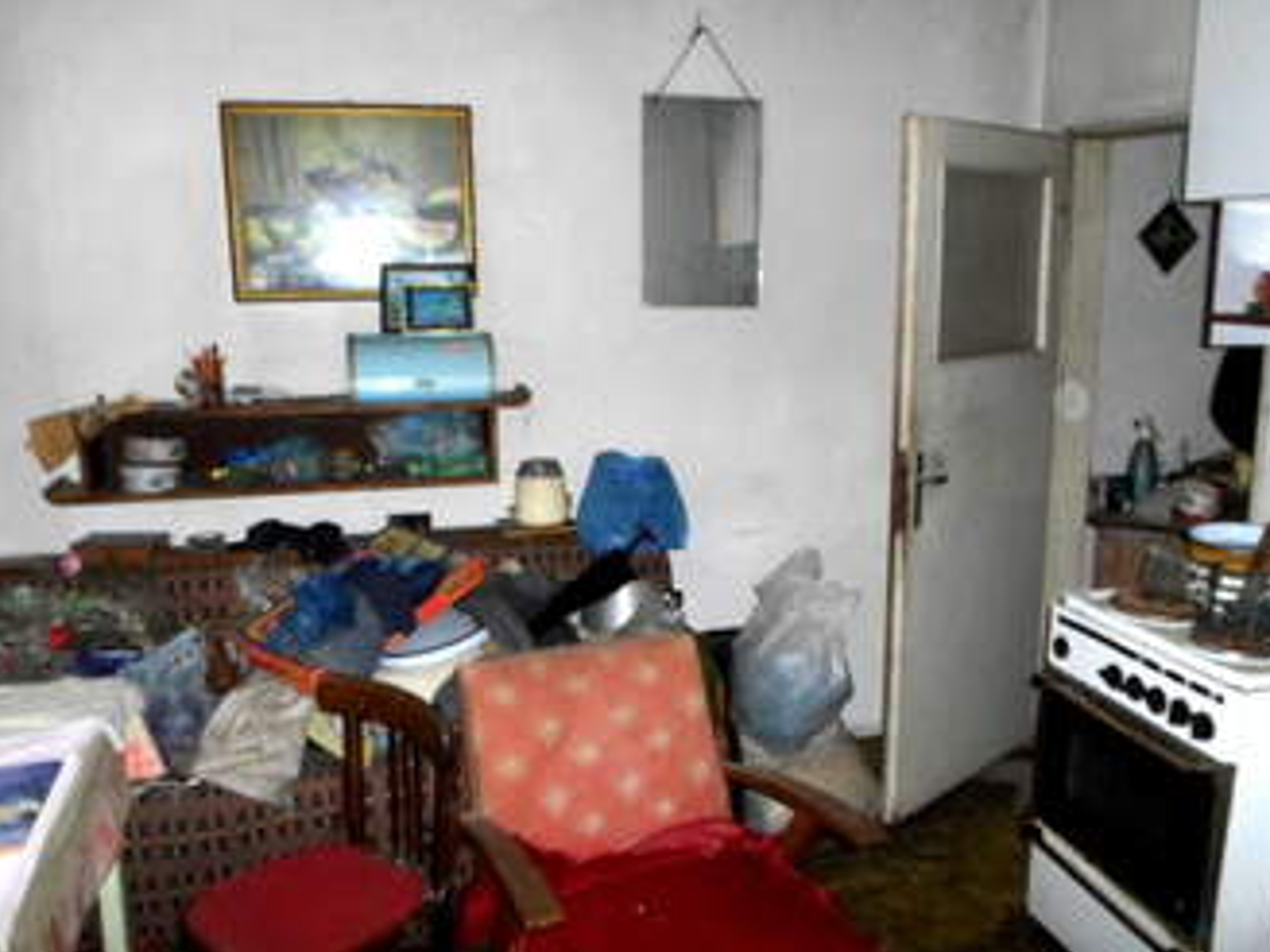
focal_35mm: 29
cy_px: 482
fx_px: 1064
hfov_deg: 61.6
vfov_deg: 48.2
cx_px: 662
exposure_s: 1/30
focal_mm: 4.5
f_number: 2.5
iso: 120
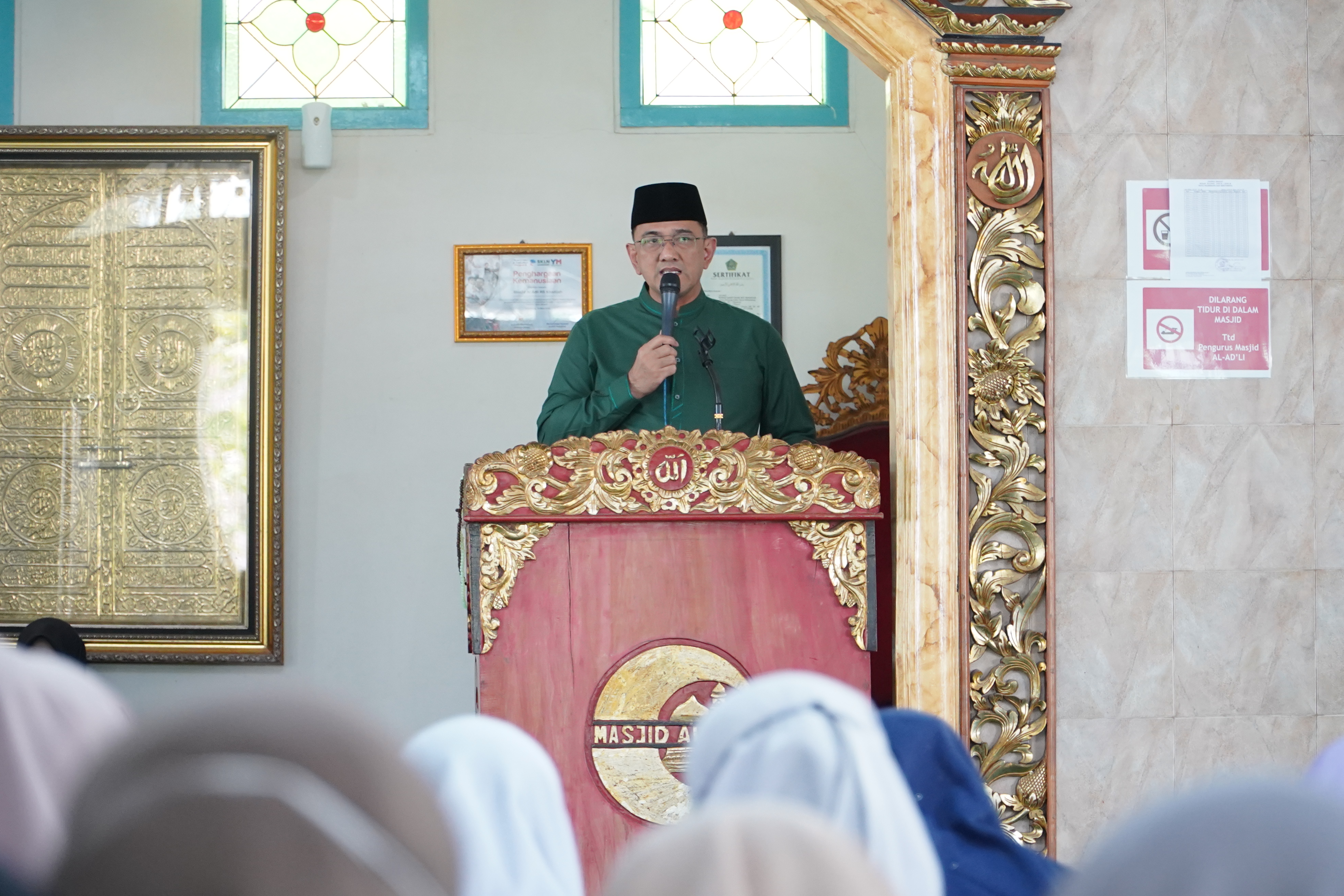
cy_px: 448
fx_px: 4741
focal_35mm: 127
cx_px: 672
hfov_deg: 16.1
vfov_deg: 10.8
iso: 2500
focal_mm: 85
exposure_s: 1/160
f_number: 4
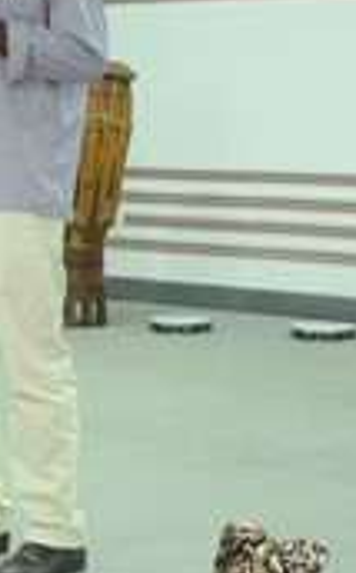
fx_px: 1937
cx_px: -37
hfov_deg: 10.4
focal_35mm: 124
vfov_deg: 16.6
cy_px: 486
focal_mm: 31
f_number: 4
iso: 3200
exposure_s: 1/80
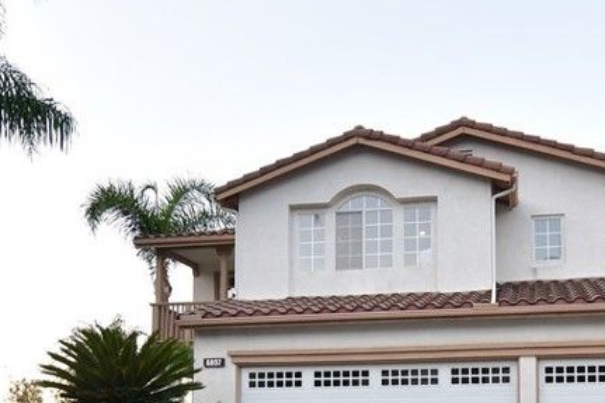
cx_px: 401
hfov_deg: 49.9
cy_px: 421
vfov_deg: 31.8
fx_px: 638
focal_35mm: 38
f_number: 5.6
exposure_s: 1/125
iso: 640
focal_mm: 11
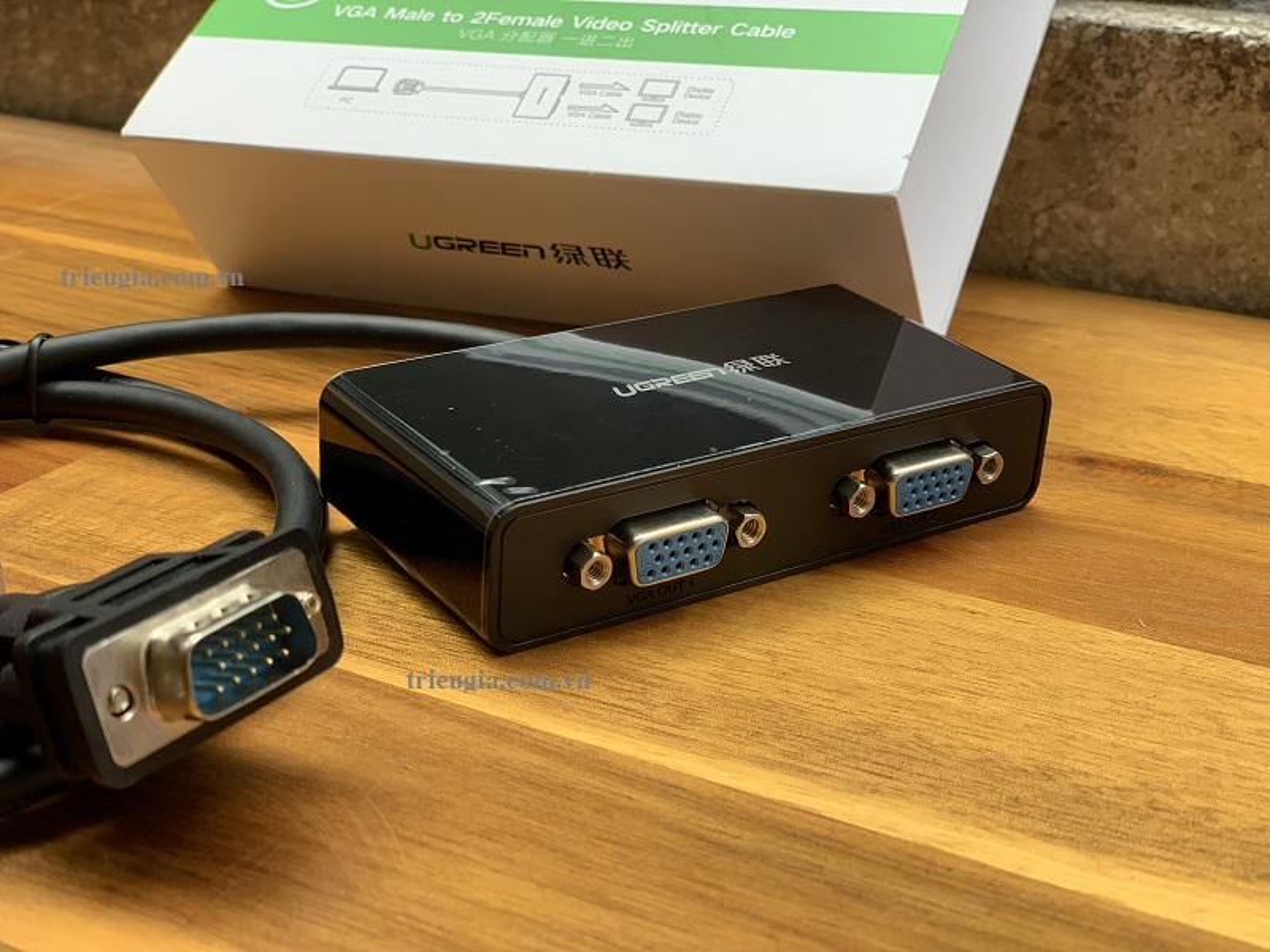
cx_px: 635
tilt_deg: -22.9
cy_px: 476
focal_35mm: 52
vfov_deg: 28.0
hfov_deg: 36.8
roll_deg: -0.6
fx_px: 1908
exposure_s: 1/122
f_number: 2.4
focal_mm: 6
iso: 50
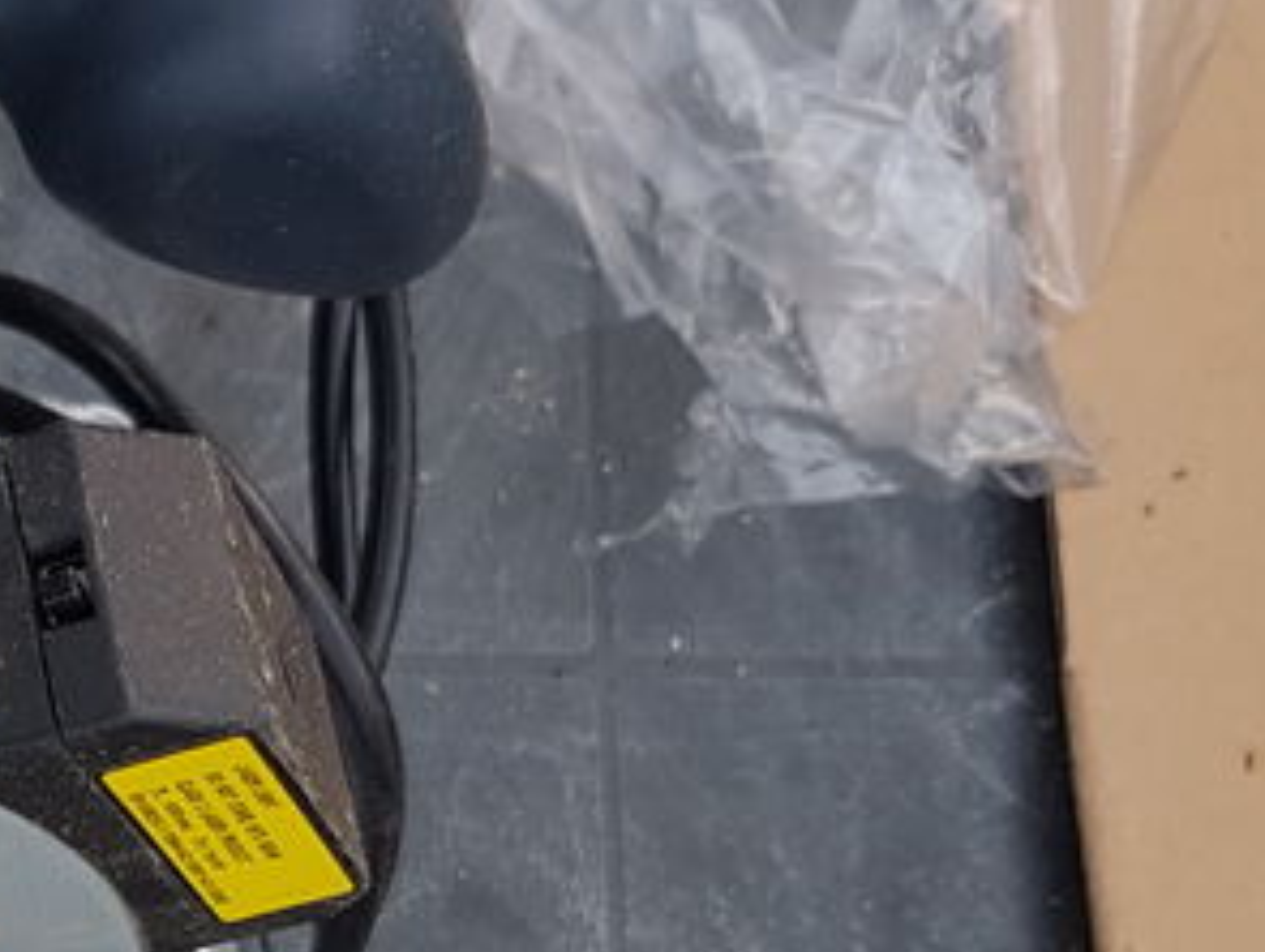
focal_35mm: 88
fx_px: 3220
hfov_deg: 19.3
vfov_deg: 16.6
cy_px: 845
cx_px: -656
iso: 50
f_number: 1.7
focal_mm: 4.2
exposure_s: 1/60
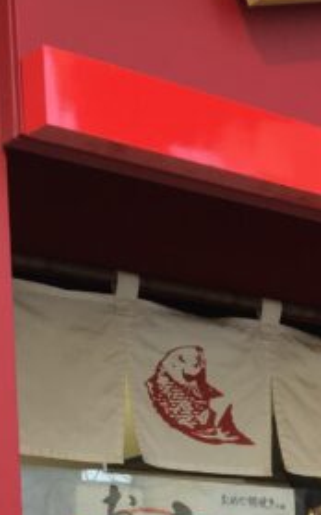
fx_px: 1584
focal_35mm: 113
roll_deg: +4.3
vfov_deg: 17.5
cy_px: 626
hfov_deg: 10.5
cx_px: 679
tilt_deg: +4.5
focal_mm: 4.15
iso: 40
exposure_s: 1/120
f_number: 2.2
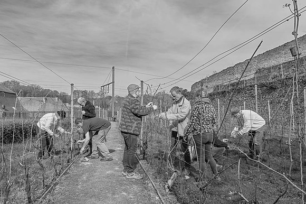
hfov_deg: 73.8
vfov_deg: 53.1
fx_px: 204
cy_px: 102
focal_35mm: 24
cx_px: 153
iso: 400
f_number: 8
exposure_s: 1/1600
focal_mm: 24
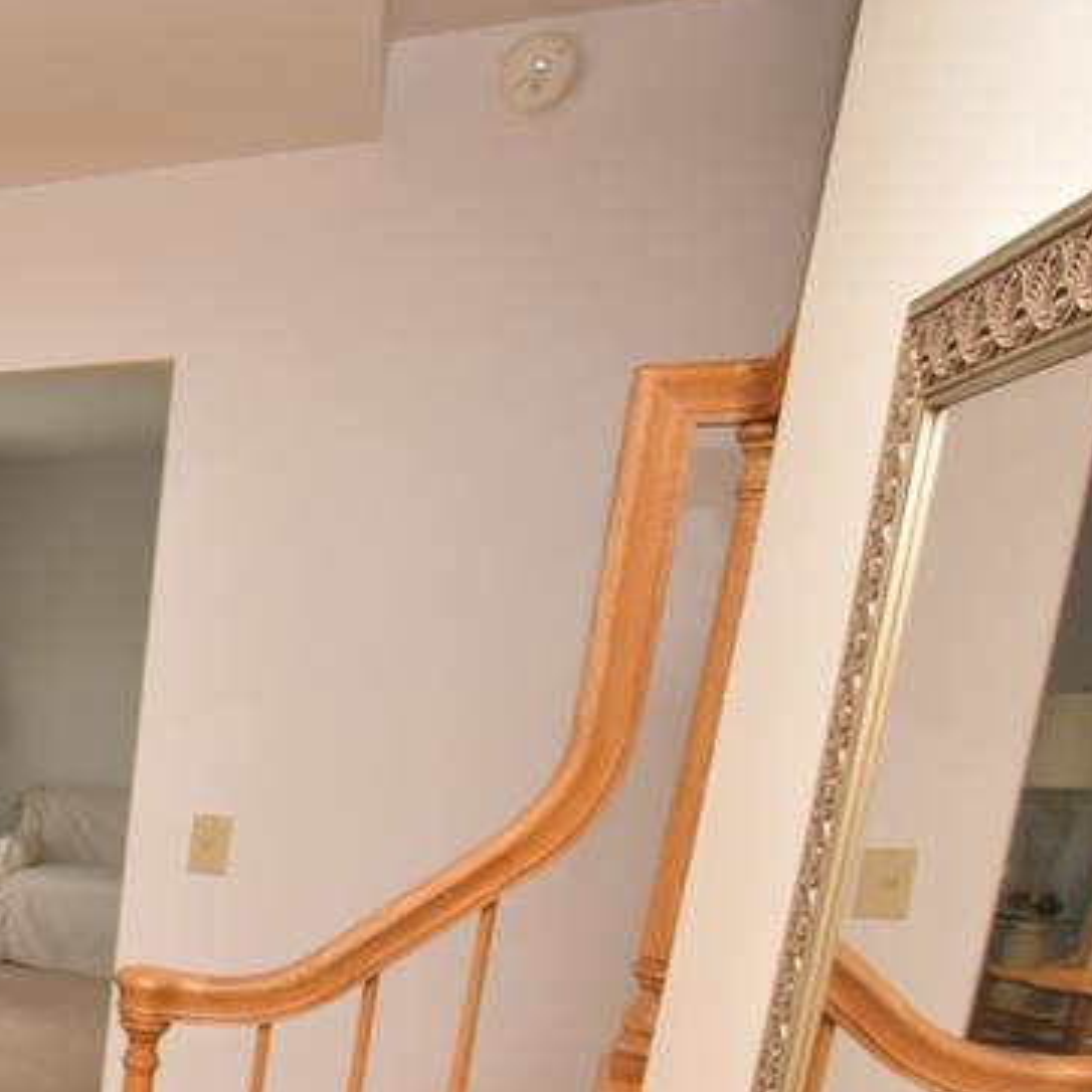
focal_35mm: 36
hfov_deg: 32.2
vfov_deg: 42.1
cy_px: 995
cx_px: -389
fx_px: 1285
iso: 450
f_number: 5.6
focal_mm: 10
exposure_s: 1/125
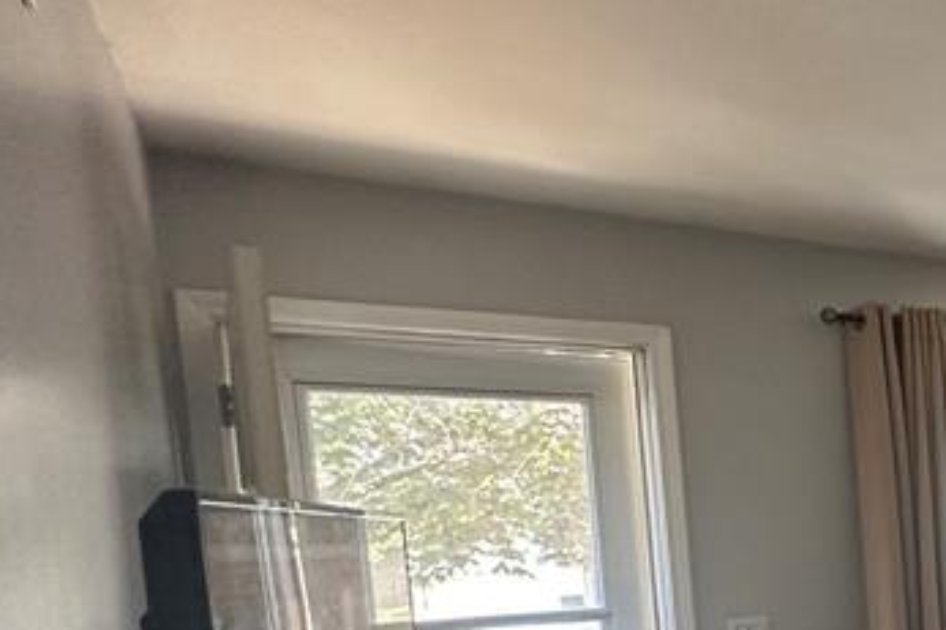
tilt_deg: -3.8
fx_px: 1129
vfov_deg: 29.4
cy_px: 605
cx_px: 1369
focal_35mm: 43
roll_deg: +2.4
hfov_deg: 30.0
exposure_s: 1/60
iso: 400
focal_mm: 2.22
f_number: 2.2
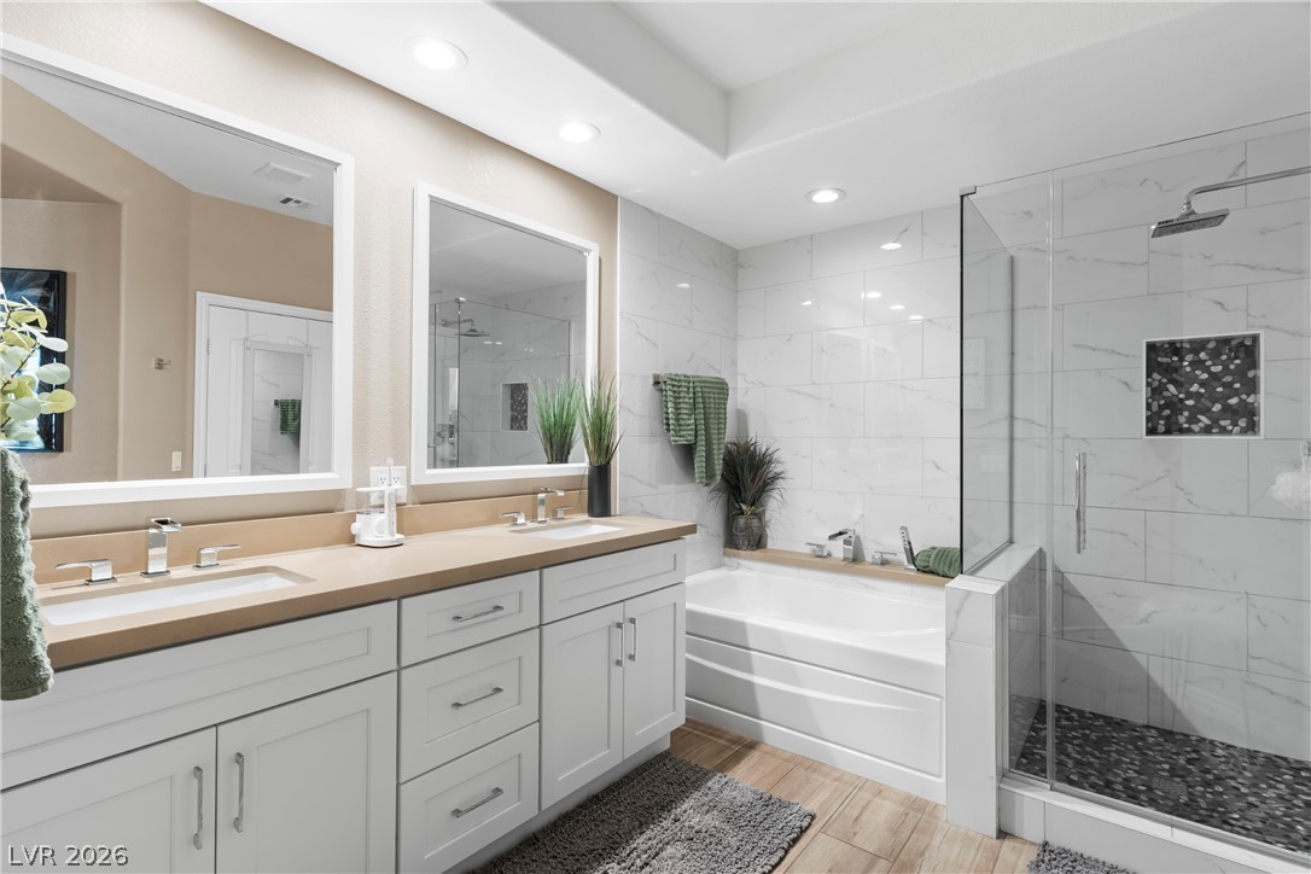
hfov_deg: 93.3
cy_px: 437
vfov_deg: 70.4
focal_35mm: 17
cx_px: 656
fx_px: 619
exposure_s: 1/3
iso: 400
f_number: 8
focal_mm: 17
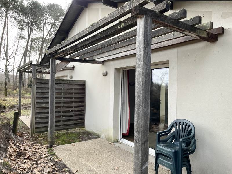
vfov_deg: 53.1
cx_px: 116
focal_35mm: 26
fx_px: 174
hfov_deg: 67.3
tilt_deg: +0.1
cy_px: 87
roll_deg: -3.1
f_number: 1.6
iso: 50
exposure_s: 1/334
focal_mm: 5.1
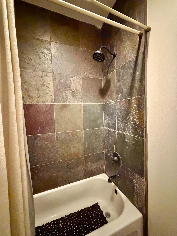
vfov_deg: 102.0
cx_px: 88
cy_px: 118
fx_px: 95
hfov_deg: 85.7
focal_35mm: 14
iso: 1600
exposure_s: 1/30
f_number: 2.2
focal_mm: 2.22
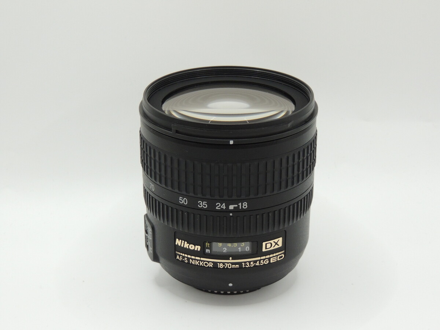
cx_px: 220
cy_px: 165
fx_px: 953
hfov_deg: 26.0
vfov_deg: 19.6
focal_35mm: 75
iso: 400
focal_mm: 13.3
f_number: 3.9
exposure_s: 1/60
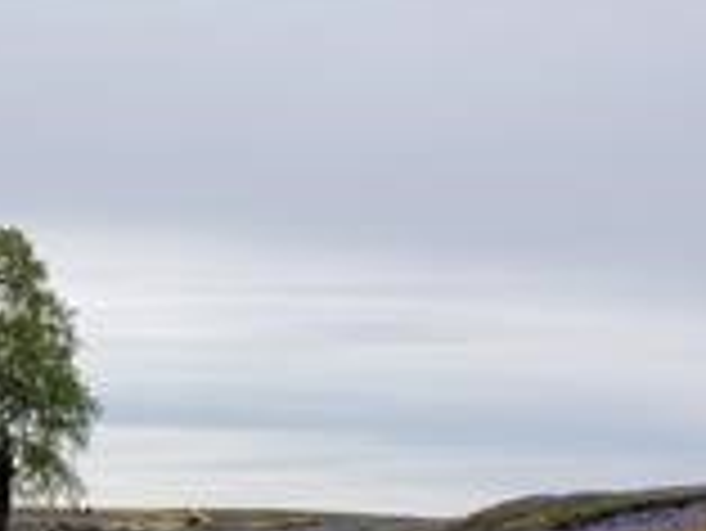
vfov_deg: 12.9
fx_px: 2306
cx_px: 83
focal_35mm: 113
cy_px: 549
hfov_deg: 17.2
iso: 32
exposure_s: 1/346
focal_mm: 6
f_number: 2.4
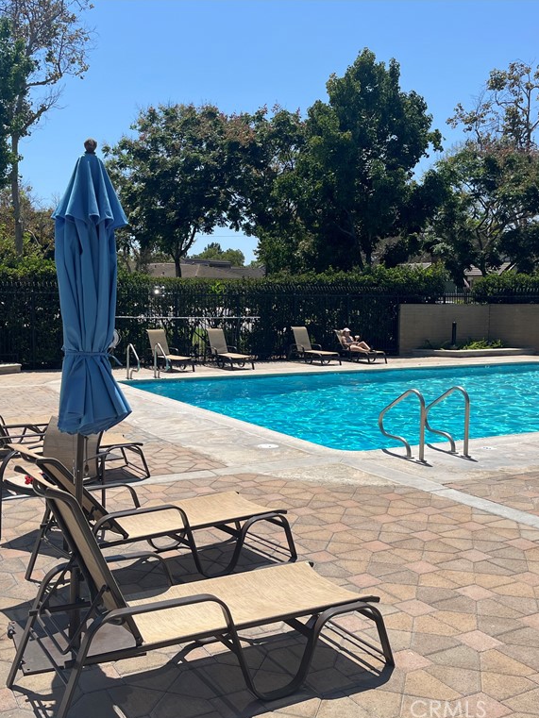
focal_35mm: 35
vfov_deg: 52.6
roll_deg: +0.5
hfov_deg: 40.6
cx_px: 227
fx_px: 726
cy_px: 360
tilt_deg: -4.8
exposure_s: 1/4651
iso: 50
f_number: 1.6
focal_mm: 5.1
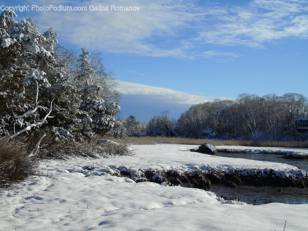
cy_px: 116
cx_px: 154
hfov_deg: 35.5
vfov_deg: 27.0
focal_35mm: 54
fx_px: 480
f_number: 4.5
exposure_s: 1/1000
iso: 80
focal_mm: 9.6
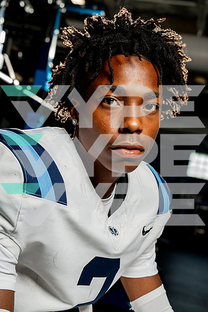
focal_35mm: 70
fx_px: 607
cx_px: 104
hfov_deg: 19.5
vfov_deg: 28.8
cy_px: 156
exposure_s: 1/200
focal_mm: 70
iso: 640
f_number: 7.1
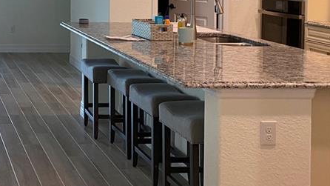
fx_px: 569
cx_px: -47
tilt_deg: -1.1
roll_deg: -0.2
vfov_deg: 17.8
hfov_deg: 28.8
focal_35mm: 65
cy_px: -28
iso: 125
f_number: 1.8
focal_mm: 4.25
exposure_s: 1/60
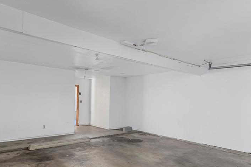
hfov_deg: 75.9
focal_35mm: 23
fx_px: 160
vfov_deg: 54.5
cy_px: 105
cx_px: 114
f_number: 8
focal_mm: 16
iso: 320
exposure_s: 1/3
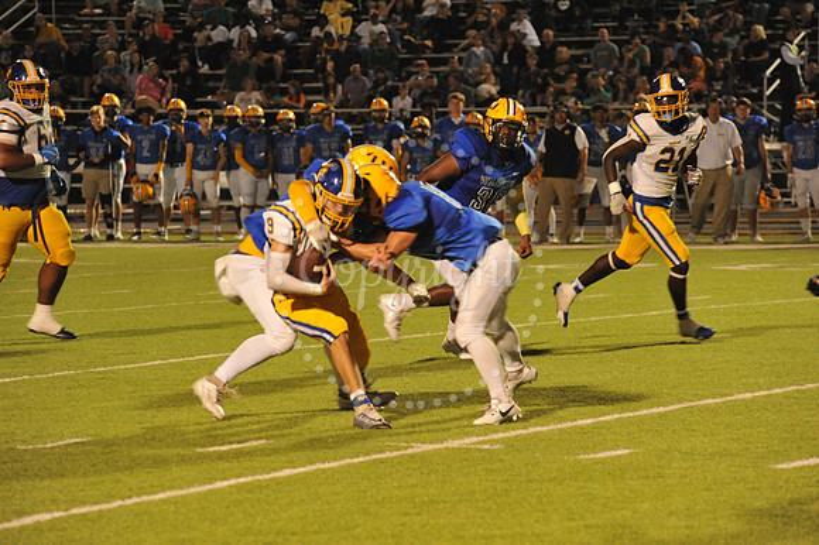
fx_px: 4547
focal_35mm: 200
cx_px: 410
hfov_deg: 10.3
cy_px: 272
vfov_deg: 6.9
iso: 6400
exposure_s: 1/200
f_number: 6.3
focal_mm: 200
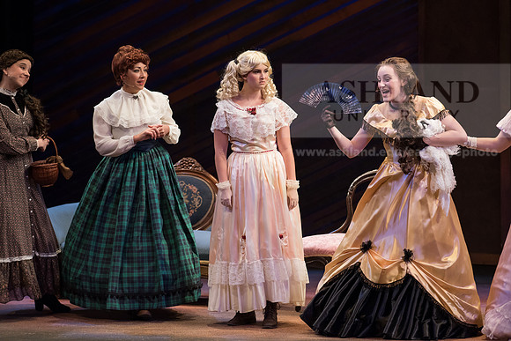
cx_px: 256
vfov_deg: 4.6
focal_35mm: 300
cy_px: 170
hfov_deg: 6.9
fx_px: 4259
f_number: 5
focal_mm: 300
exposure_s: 1/400
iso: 3200
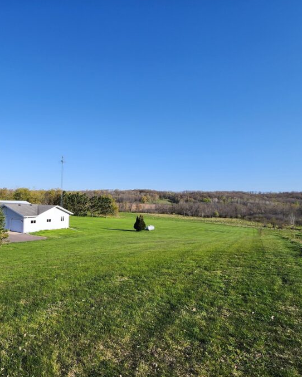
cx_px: 80
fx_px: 223
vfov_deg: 80.2
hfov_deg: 64.5
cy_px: 205
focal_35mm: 20
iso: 32
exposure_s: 1/1058
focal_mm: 1.7
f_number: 2.2
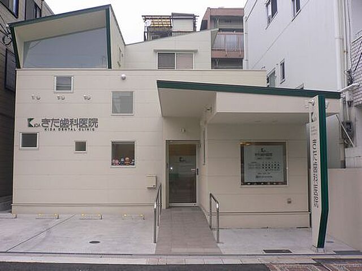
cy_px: 136
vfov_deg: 40.7
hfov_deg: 52.6
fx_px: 366
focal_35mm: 35
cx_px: 181
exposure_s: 1/200
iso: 100
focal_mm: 5.8
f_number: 5.6
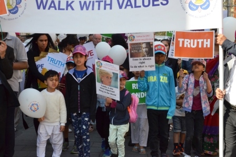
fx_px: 412
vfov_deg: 21.5
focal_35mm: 63
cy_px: 78
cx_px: 118
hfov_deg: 31.9
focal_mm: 42
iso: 1600
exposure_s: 1/800
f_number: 14
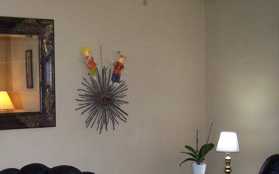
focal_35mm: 73
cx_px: 66
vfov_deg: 17.4
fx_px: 555
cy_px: 180
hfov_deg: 27.8
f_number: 2.8
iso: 160
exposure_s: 1/60
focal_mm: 6.3
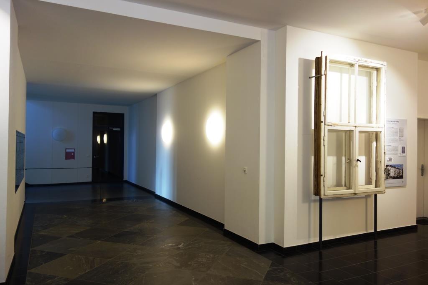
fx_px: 333
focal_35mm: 28
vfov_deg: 46.4
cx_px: 214
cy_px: 142
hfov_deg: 65.5
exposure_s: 1/100
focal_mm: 10.4
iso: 125
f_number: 1.8
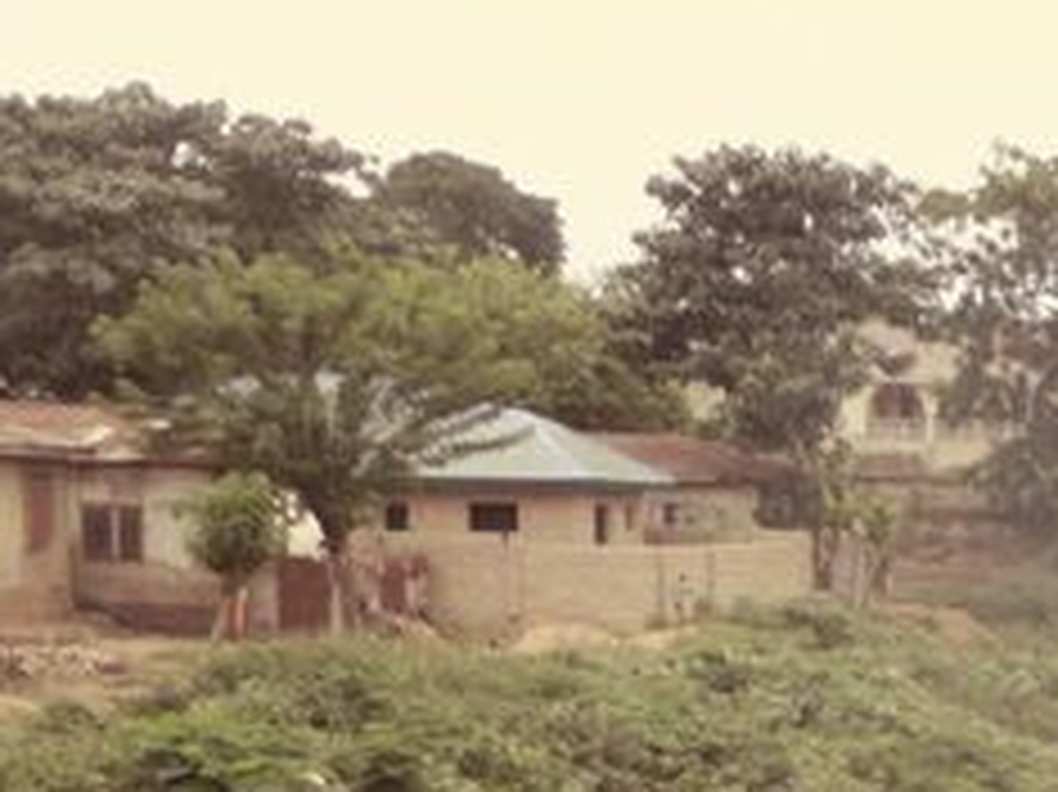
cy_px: 1089
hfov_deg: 11.6
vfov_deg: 9.1
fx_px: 4888
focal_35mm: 160
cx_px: 1760
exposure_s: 1/320
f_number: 4
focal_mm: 8.4
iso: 80
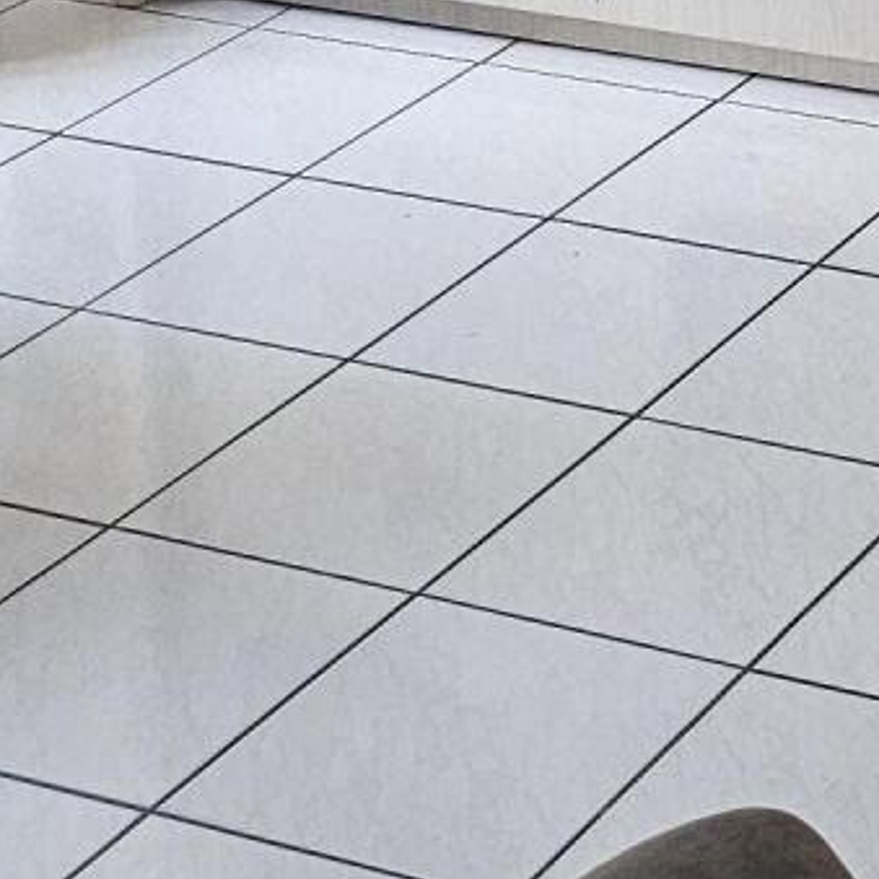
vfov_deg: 12.3
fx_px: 3447
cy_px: -1027
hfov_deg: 13.3
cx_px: 1504
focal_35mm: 120
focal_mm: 6.3
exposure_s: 1/120
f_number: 1.7
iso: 640
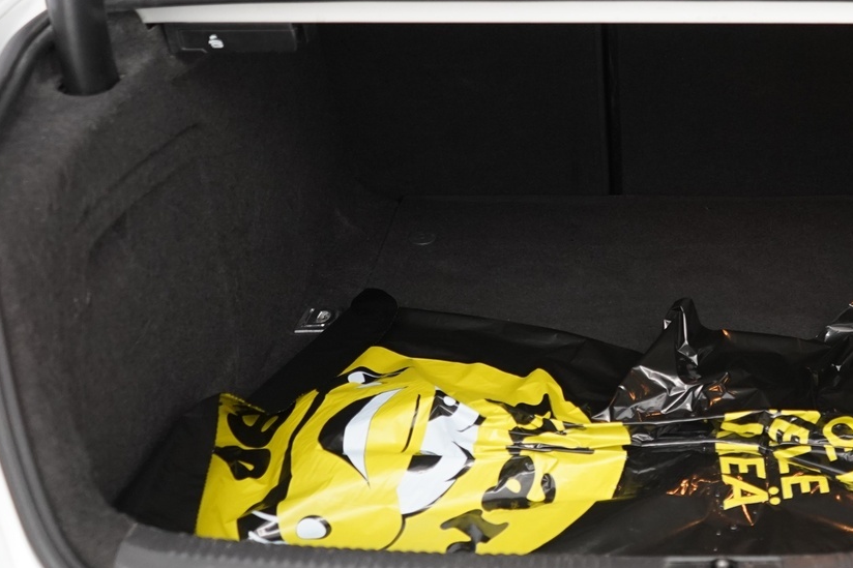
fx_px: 1350
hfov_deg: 33.6
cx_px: 727
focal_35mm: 57
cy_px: 179
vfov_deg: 23.6
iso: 2000
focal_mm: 29
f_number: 3.5
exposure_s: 1/40
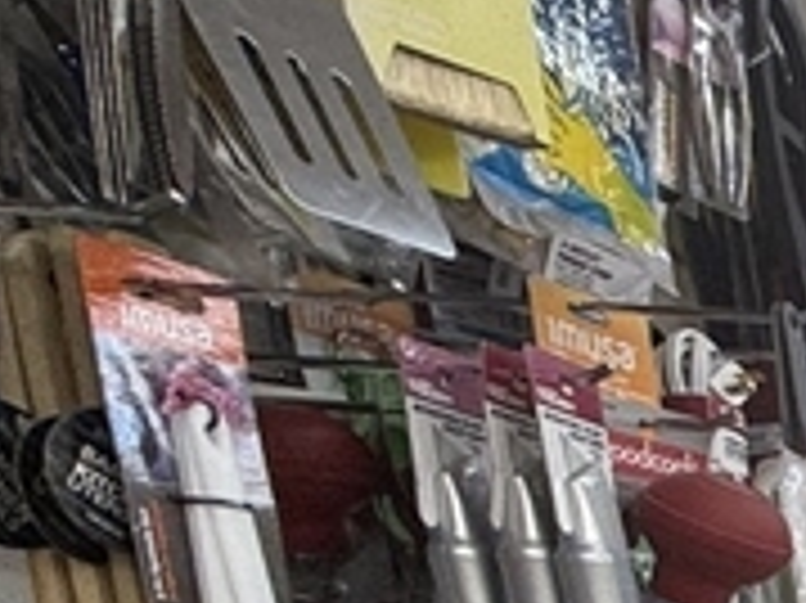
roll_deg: +0.8
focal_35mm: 80
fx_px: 1861
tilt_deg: -9.6
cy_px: 1138
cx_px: 2287
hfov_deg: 12.3
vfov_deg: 15.4
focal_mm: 2.22
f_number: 2.2
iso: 64
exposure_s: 1/139
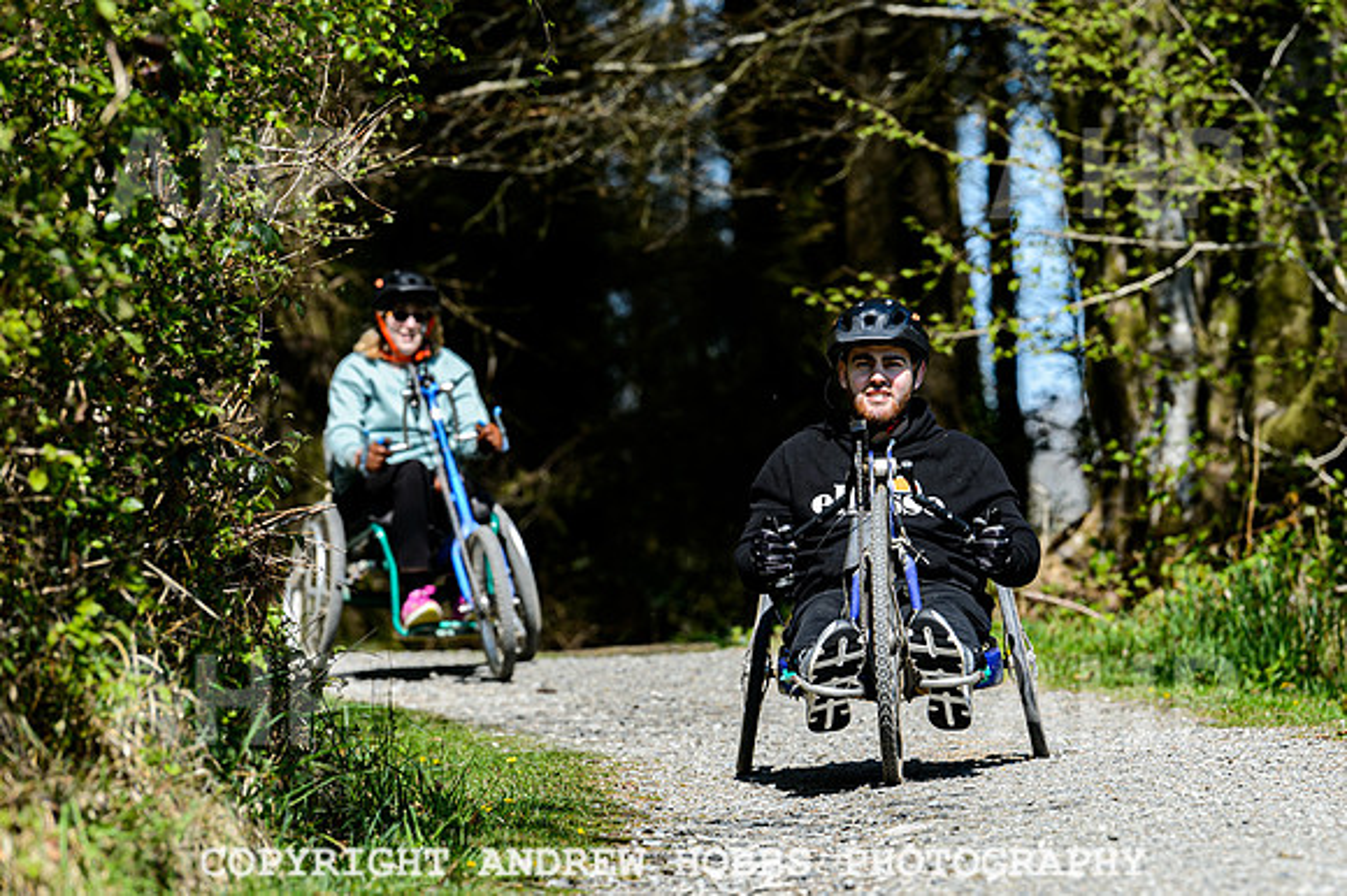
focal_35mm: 257
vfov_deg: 5.3
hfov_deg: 8.0
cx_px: 867
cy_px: 456
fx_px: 9628
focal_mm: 200
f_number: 5
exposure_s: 1/640
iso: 125
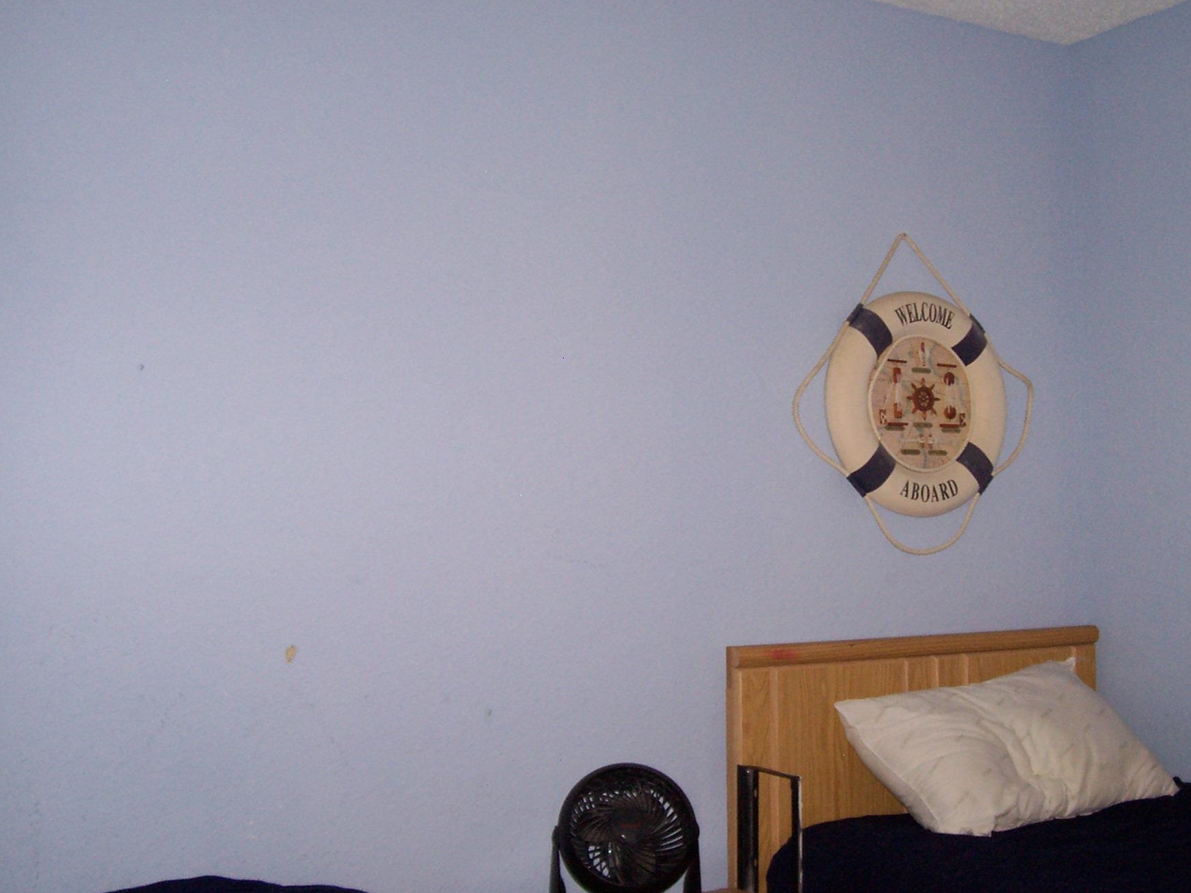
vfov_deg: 32.2
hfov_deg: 41.7
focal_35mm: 45
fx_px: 1548
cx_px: 749
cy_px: 485
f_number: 2.7
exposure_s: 1/112
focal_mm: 5.6
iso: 140
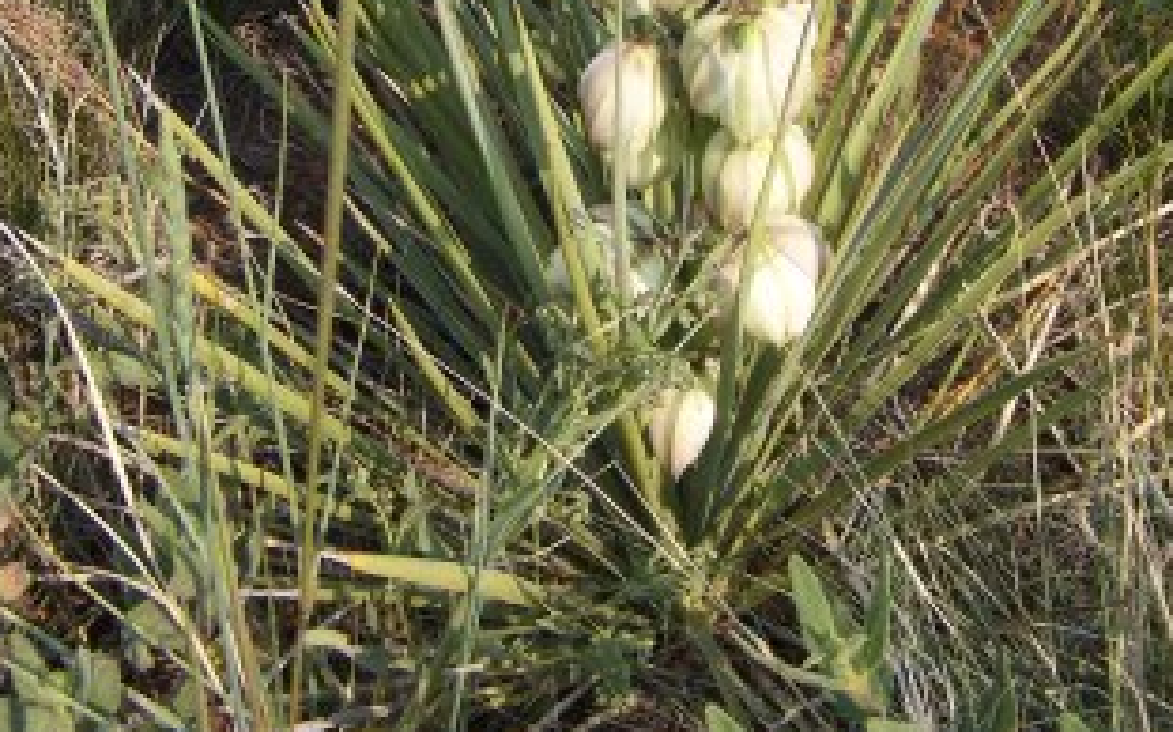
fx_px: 1789
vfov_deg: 22.1
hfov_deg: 36.3
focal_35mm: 56
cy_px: -26
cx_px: 600
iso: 80
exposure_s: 1/1000
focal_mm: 6.3
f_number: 2.8
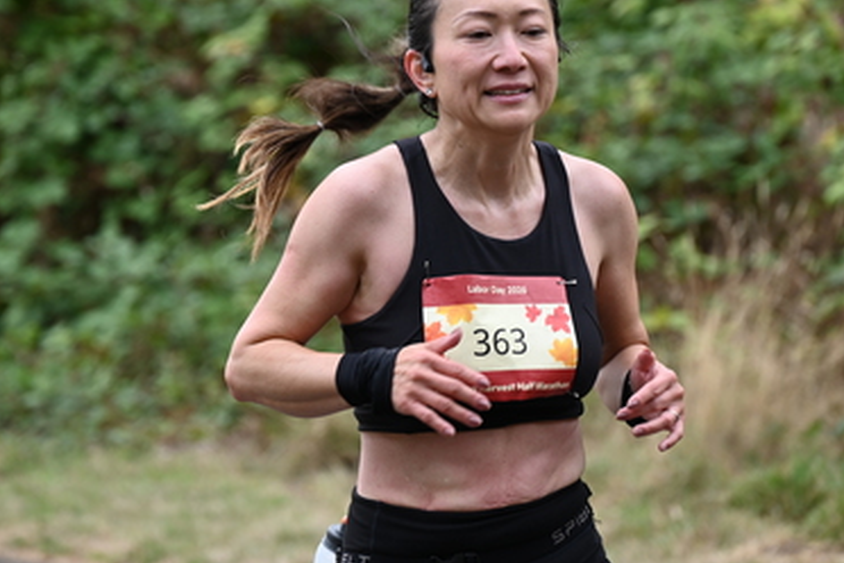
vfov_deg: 4.6
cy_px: 171
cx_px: 383
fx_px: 6939
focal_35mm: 296
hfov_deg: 7.0
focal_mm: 200
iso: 400
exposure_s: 1/320
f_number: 6.3
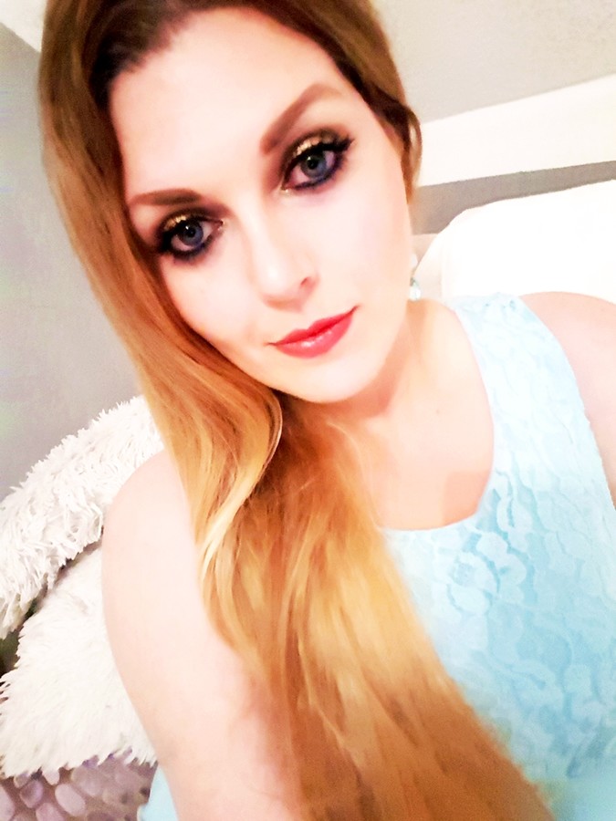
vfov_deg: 79.0
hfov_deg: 63.4
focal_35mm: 21
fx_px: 498
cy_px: 410
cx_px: 308
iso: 640
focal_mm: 2.1
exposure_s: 1/25
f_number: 1.7
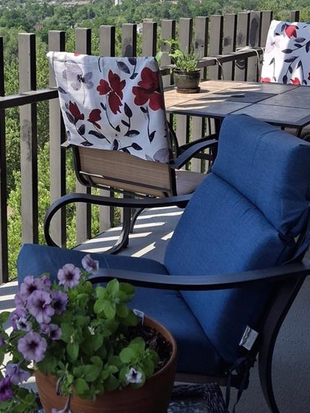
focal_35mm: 52
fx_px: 621
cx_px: 72
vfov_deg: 35.8
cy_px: 93
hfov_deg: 27.6
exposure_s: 1/1106
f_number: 1.8
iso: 25
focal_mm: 4.69
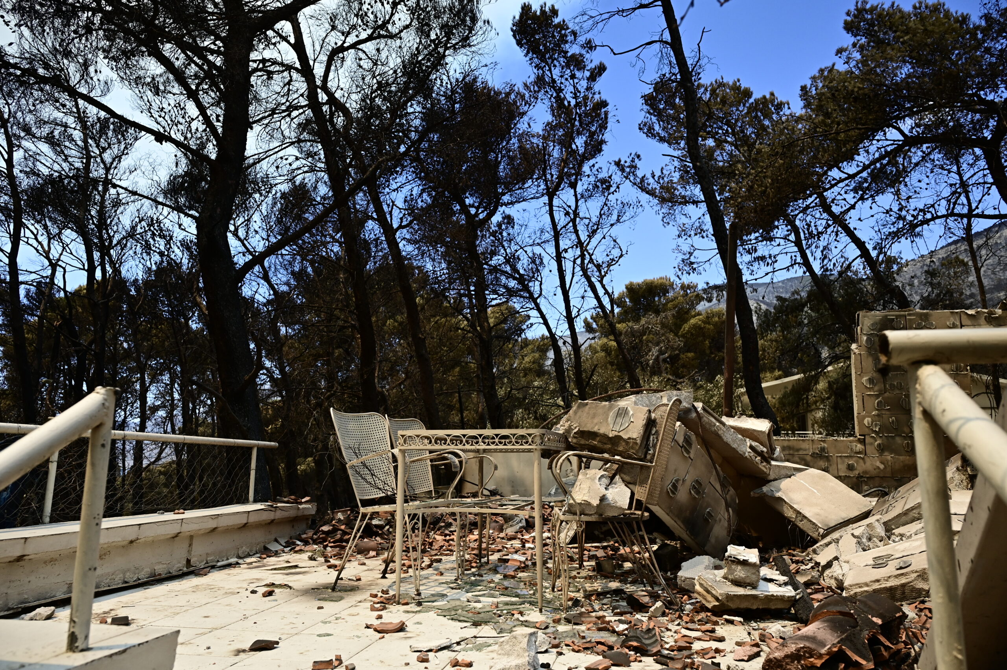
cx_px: 504
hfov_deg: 73.8
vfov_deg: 53.1
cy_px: 335
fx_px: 671
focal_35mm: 24
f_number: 5
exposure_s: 1/3200
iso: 500
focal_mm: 24
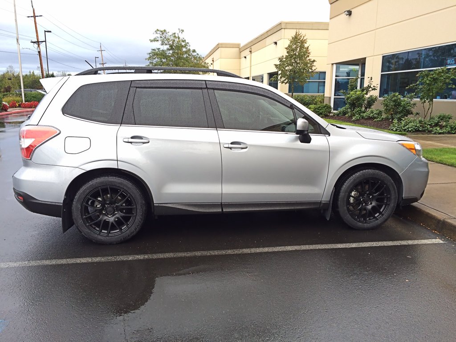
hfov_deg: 61.7
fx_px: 382
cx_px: 228
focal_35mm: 29
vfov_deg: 48.2
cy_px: 171
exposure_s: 1/60
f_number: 2.2
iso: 32
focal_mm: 4.15
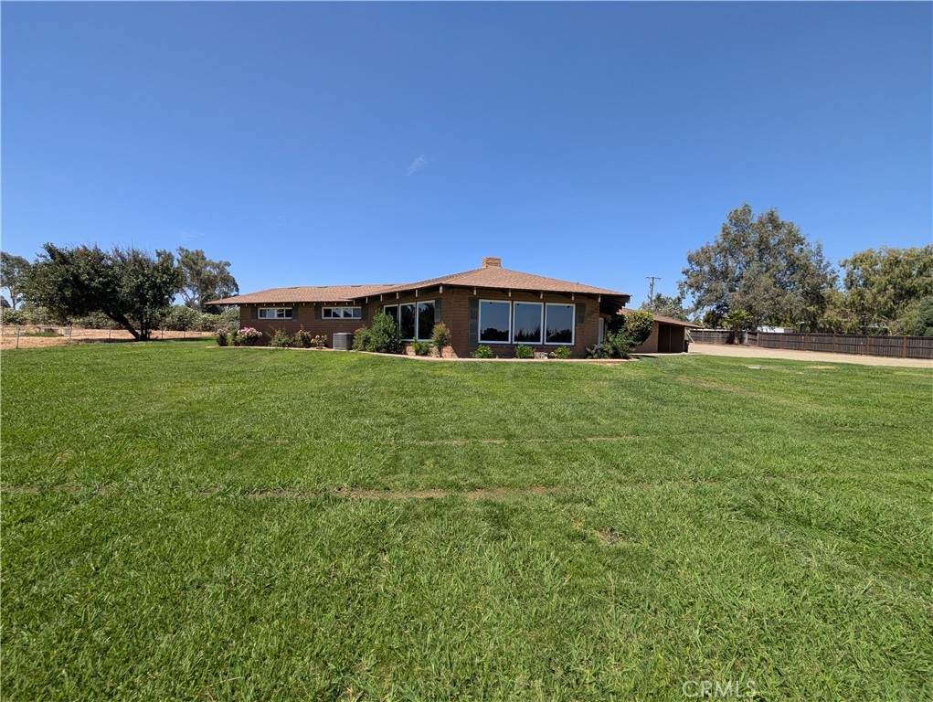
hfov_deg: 110.5
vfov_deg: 94.6
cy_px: 351
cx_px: 466
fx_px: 324
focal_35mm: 12
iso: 53
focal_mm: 2.02
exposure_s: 1/2169
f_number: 1.7
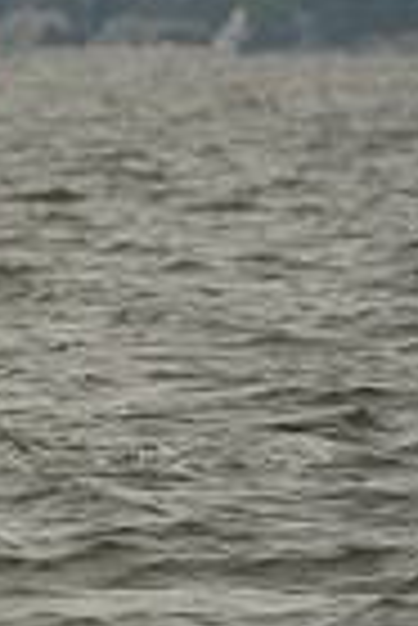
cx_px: -840
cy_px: 119
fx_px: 18831
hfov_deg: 1.3
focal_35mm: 1084
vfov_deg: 1.9
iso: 400
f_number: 6.3
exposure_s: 1/1000
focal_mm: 260
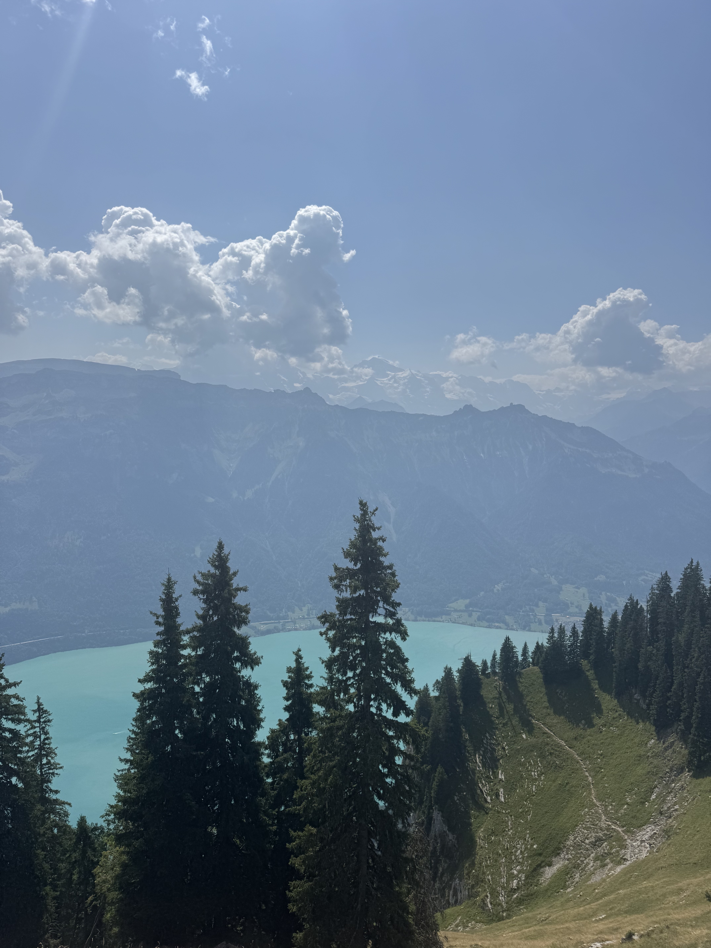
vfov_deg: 71.6
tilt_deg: -5.2
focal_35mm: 24
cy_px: 474
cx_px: 356
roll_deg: -0.6
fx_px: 657
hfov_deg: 56.8
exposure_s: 1/12346
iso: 80
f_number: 1.78
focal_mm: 6.76
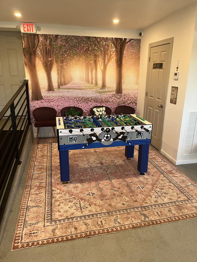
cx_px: 98
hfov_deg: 53.1
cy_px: 131
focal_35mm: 26
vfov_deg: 67.3
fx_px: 197
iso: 125
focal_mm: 5.1
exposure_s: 1/60
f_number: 1.6
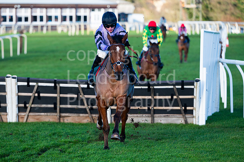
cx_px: 106
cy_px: 85
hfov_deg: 9.6
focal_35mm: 214
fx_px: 1449
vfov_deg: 6.4
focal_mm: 185
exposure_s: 1/1250
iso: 320
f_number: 3.5
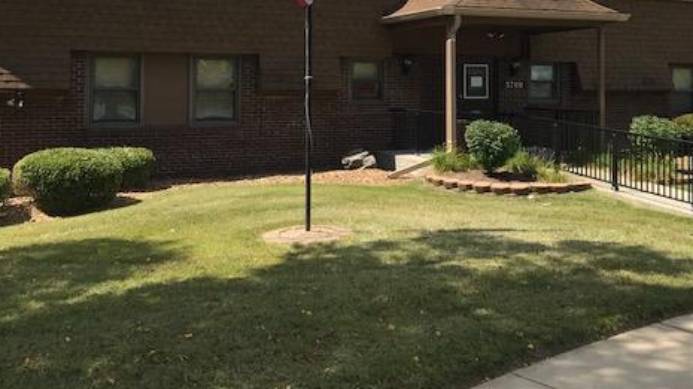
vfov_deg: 27.7
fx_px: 771
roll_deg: -0.4
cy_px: 79
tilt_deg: +1.2
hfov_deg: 48.2
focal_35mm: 42
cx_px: 408
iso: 20
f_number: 1.8
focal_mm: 3.99
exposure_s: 1/2817
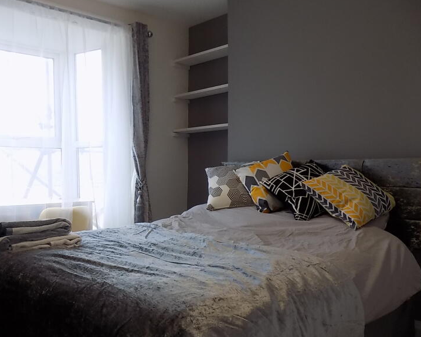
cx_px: 157
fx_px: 399
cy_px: 221
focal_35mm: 32
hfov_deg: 55.0
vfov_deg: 45.2
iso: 180
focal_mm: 4
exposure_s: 1/30
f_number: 3.1
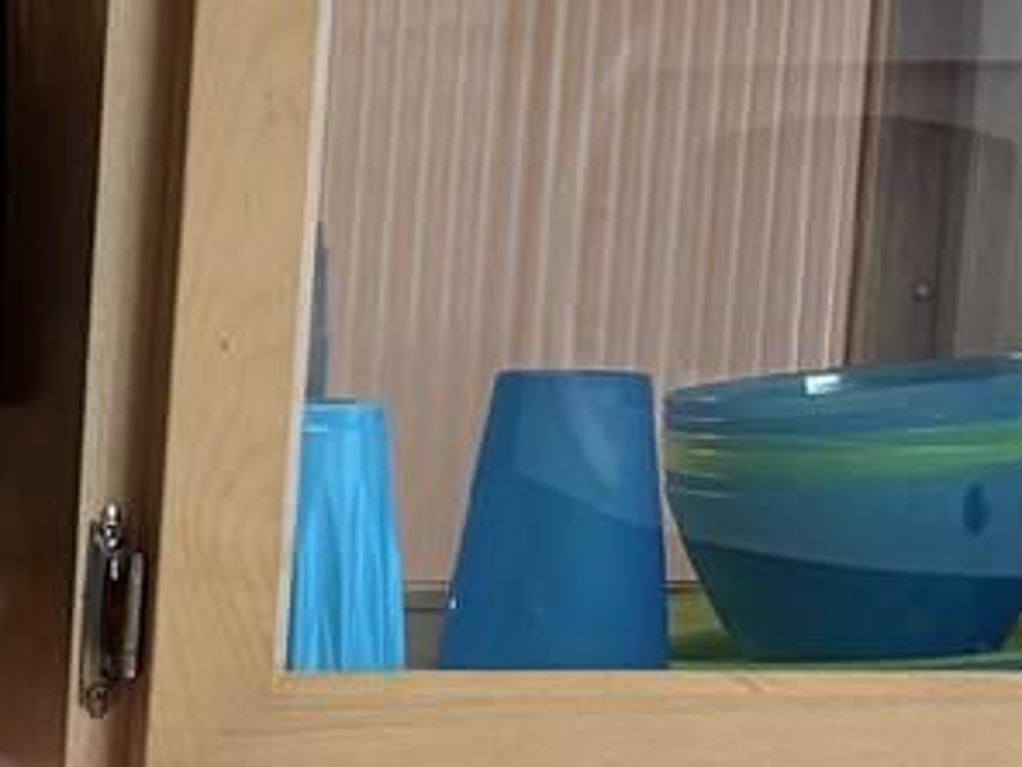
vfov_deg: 8.8
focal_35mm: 166
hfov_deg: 10.3
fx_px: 4901
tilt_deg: -8.3
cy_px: 1106
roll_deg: +0.3
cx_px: -1440
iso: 160
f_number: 1.78
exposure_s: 1/60
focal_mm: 6.76
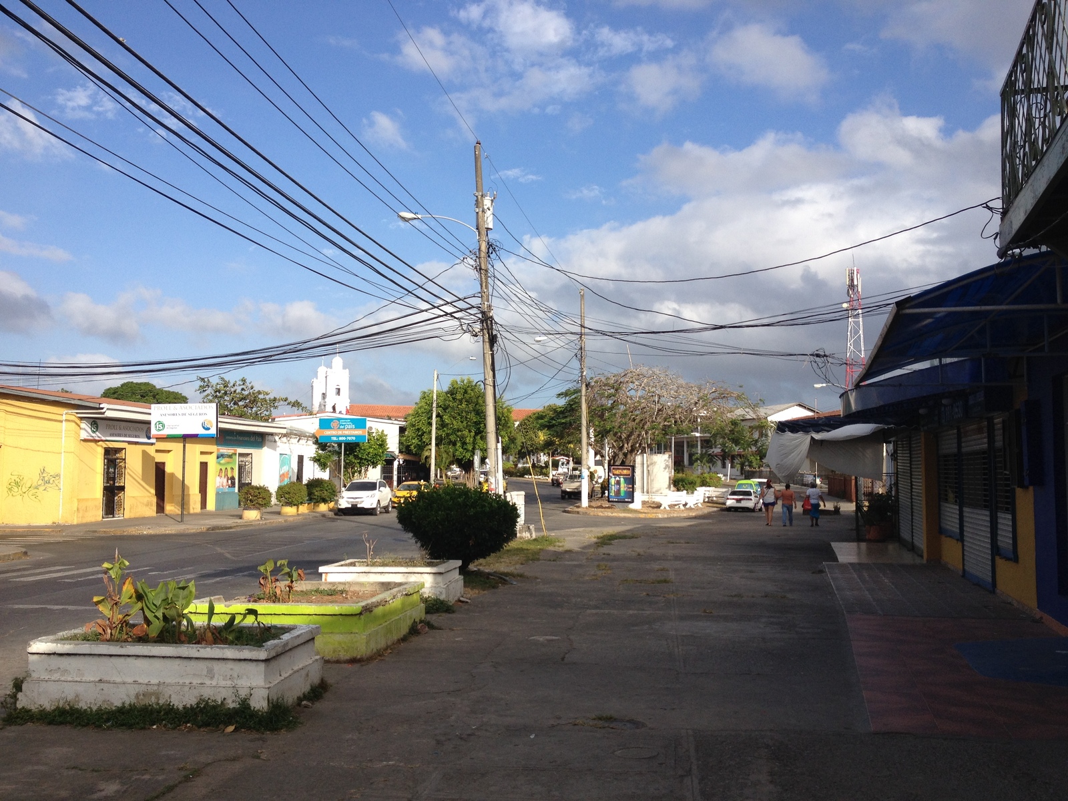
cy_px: 400
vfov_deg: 40.7
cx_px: 534
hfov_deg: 52.6
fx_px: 1080
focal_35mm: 35
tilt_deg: +1.1
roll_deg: +0.0
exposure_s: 1/1534
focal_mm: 4.28
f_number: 2.4
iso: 50
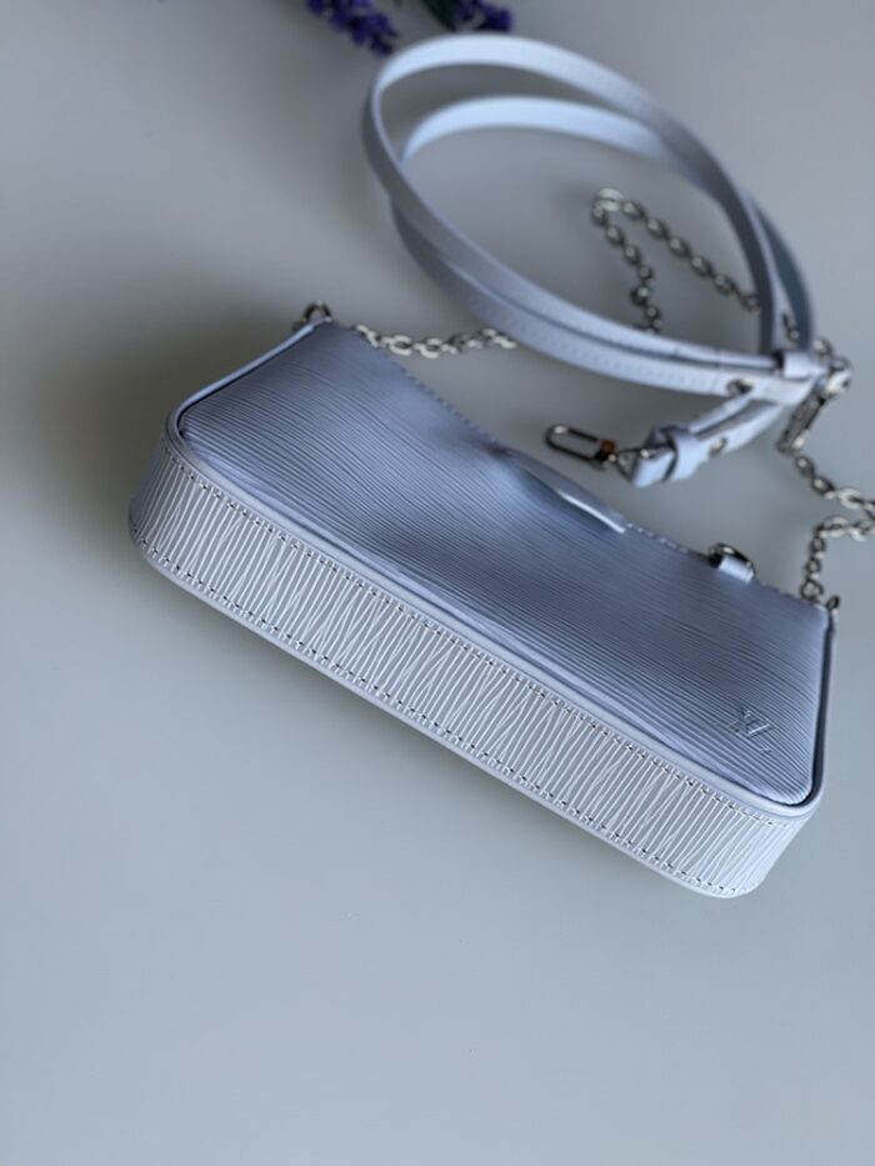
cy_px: 583
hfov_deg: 22.9
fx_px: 2157
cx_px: 438
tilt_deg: -42.7
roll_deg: -28.6
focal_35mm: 64
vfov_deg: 30.3
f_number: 2.2
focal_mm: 7.5
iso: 80
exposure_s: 1/121
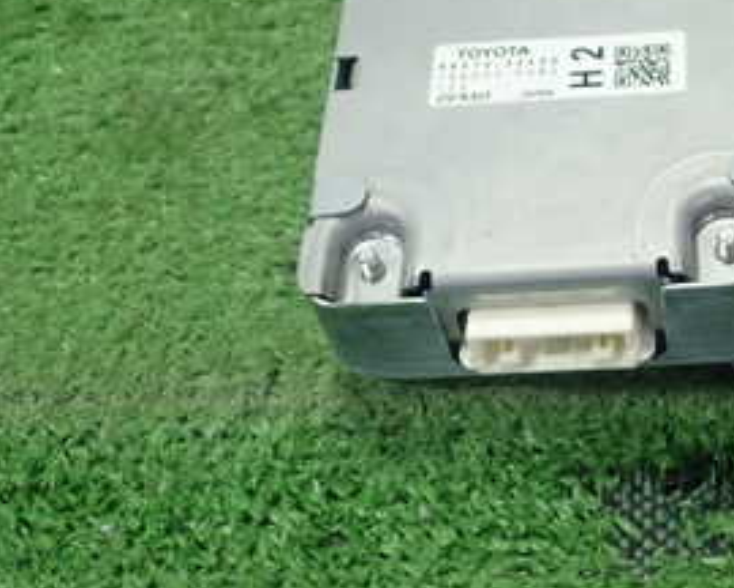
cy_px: 267
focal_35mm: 65
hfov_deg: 28.1
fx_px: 1412
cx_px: 655
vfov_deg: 23.5
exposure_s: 1/125
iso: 250
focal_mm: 5.5
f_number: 2.3
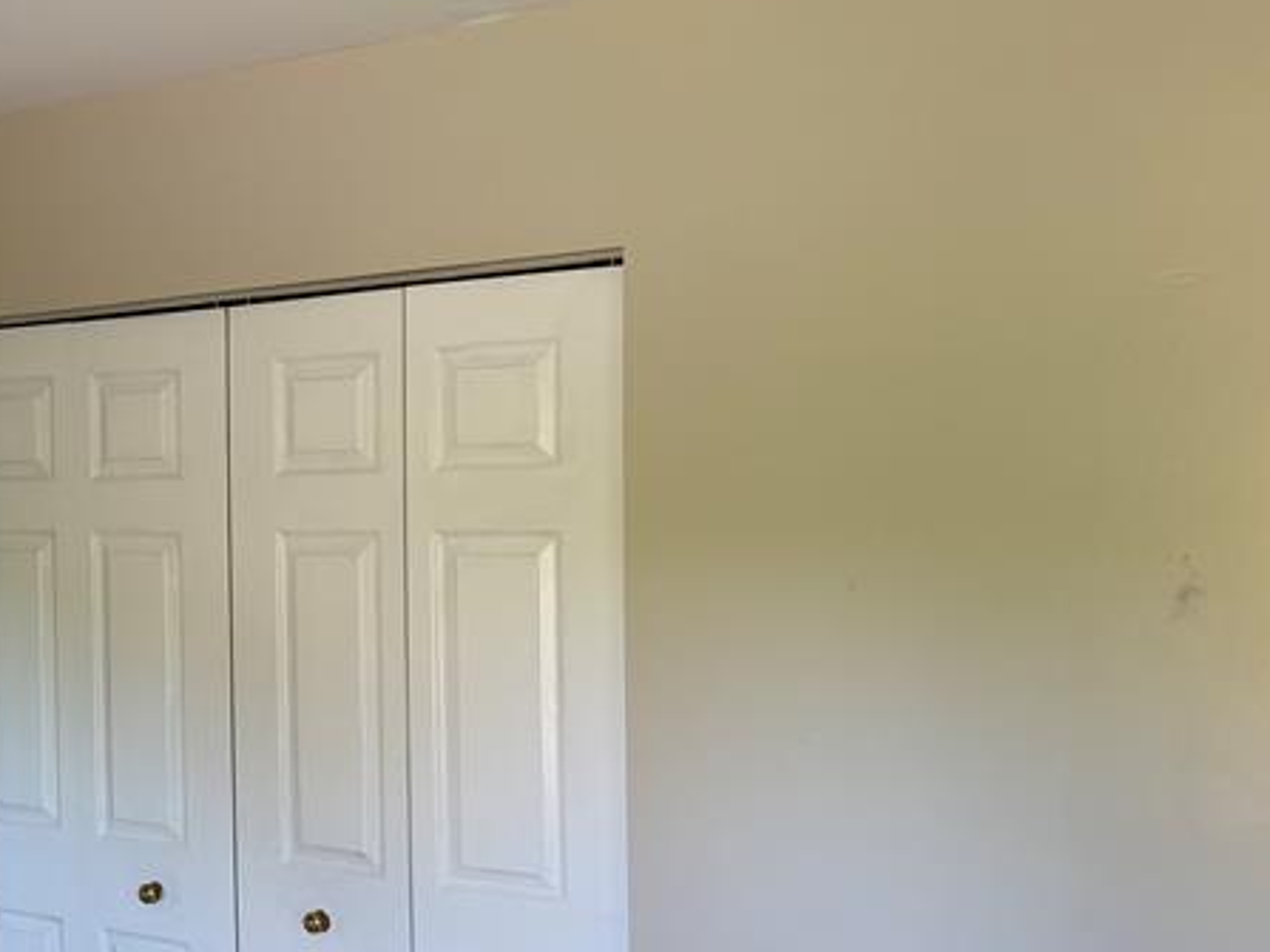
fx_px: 2017
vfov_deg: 26.5
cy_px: 591
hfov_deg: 31.6
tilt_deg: -1.6
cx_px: -65
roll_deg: +0.3
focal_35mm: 55
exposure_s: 1/60
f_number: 1.78
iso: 160
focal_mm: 6.76
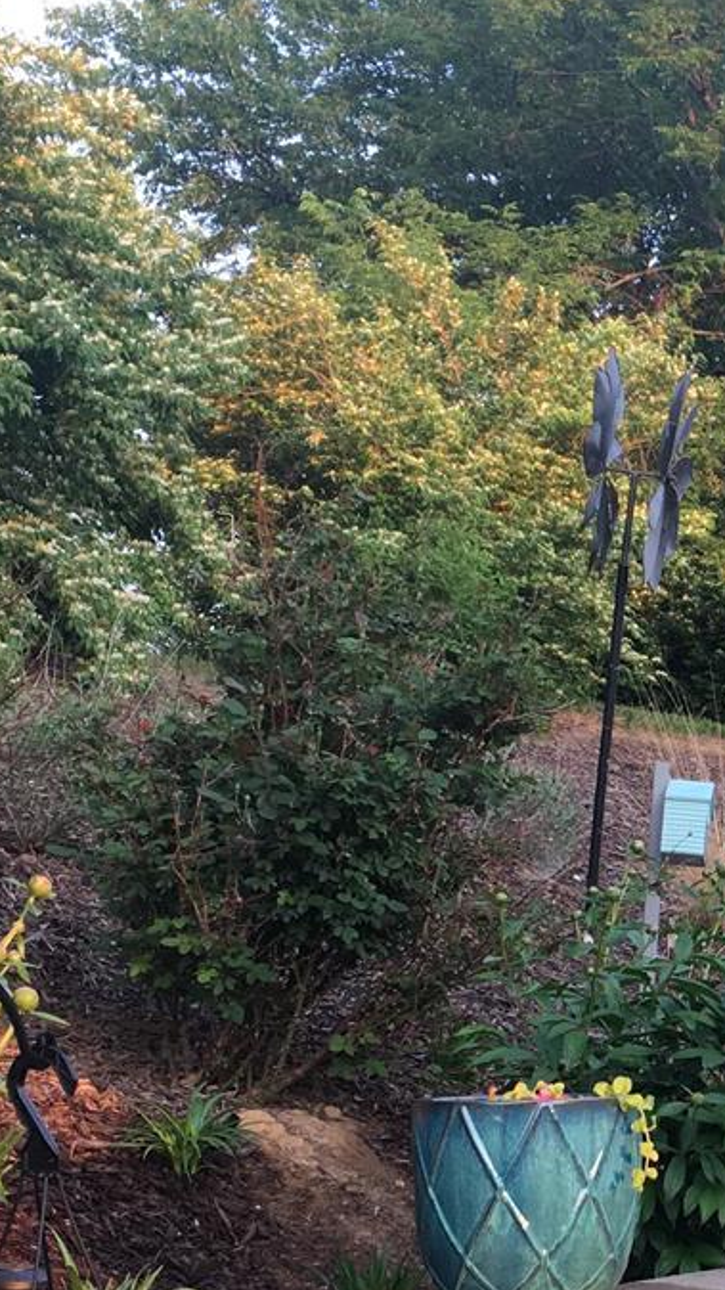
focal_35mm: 75
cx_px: 966
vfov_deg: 27.7
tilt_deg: +1.2
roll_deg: +1.5
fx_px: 2564
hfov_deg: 15.3
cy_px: 1005
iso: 40
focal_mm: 4.15
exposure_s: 1/120
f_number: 2.2
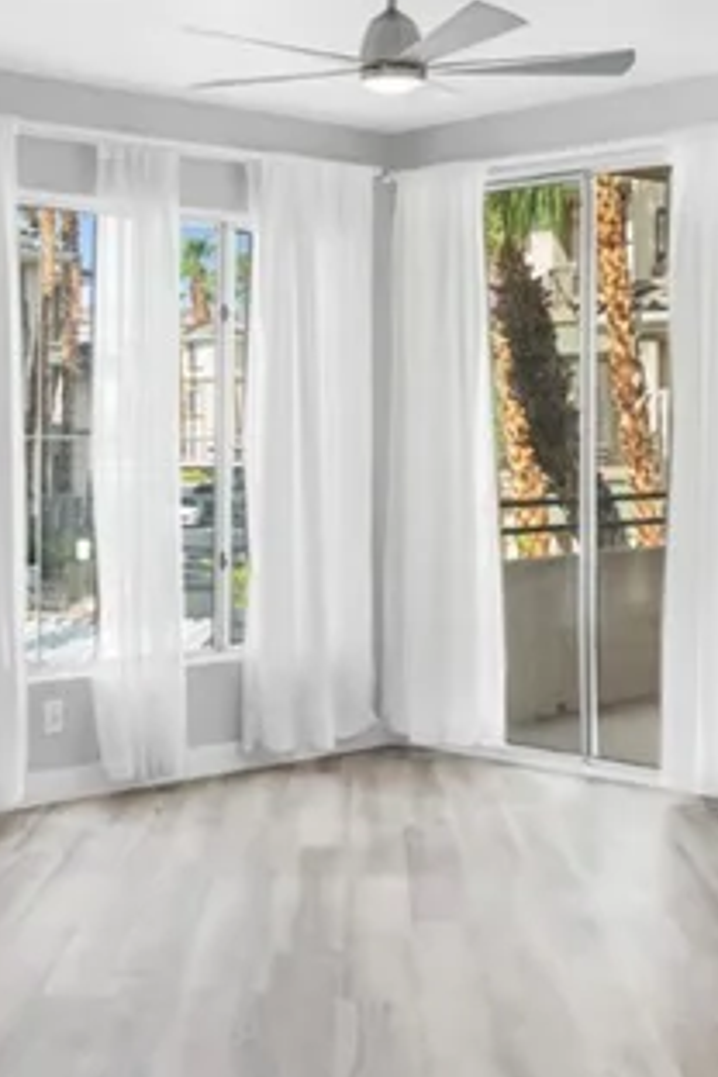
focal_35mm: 59
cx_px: 318
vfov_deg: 33.8
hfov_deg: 23.0
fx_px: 1765
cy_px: 431
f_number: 8
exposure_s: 1/3
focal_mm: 18
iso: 400
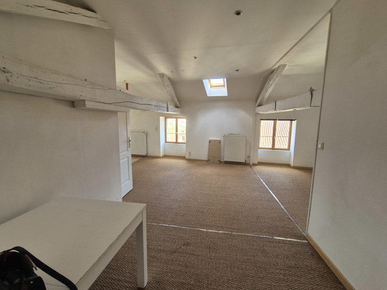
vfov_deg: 89.9
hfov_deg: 106.2
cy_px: 145
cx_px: 194
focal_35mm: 13
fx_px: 145
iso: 100
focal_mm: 2.2
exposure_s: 1/50
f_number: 2.2
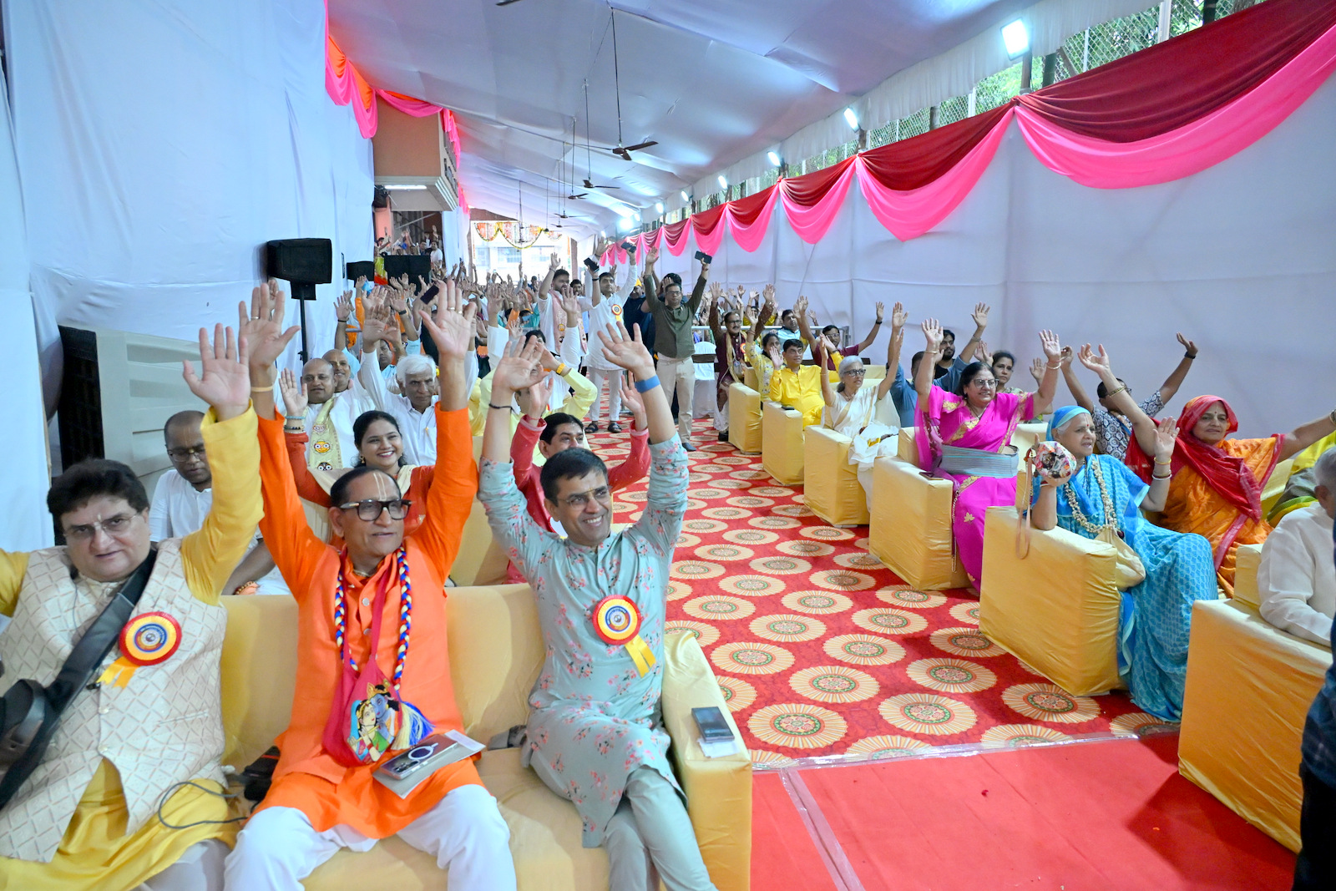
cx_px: 668
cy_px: 446
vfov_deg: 50.4
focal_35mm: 26
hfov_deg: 70.4
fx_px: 946
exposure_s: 1/500
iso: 8000
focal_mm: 25.5
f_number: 5
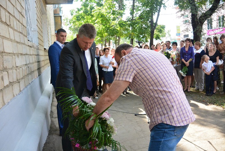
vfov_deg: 45.1
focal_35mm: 29
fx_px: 182
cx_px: 112
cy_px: 76
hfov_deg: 63.6
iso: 200
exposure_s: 1/200
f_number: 4
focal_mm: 11
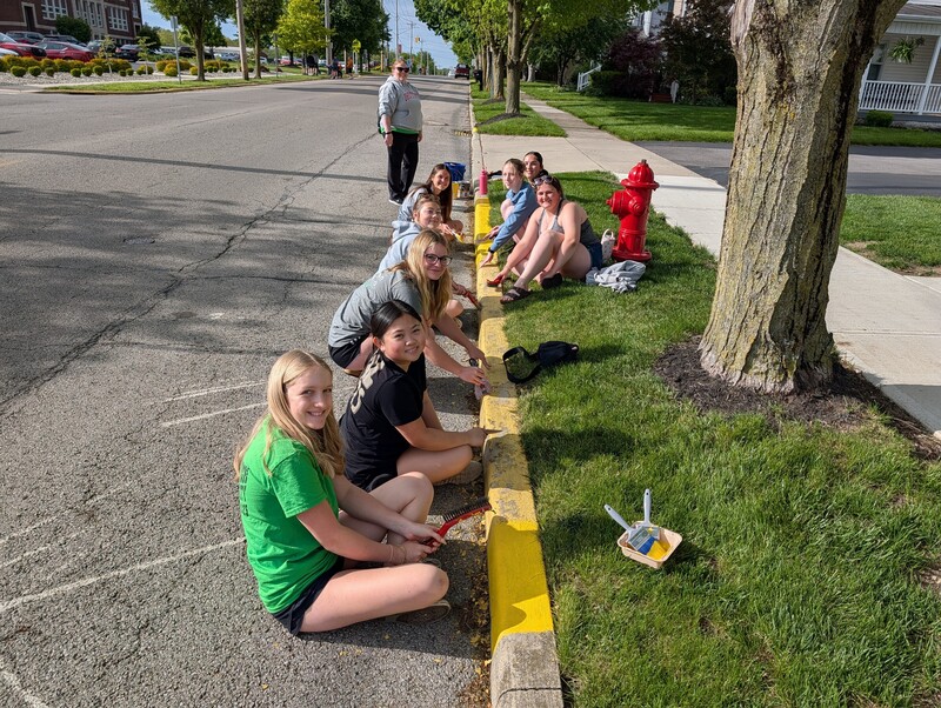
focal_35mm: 24
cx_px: 470
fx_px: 653
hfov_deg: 71.5
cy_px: 354
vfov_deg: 56.9
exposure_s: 1/1835
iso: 20
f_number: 1.68
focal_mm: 6.9
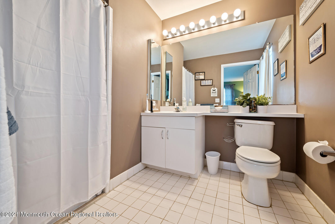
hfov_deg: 104.2
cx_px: 168
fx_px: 130
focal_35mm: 14
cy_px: 112
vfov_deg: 81.3
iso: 200
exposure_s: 1/1.67
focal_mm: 14
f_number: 11
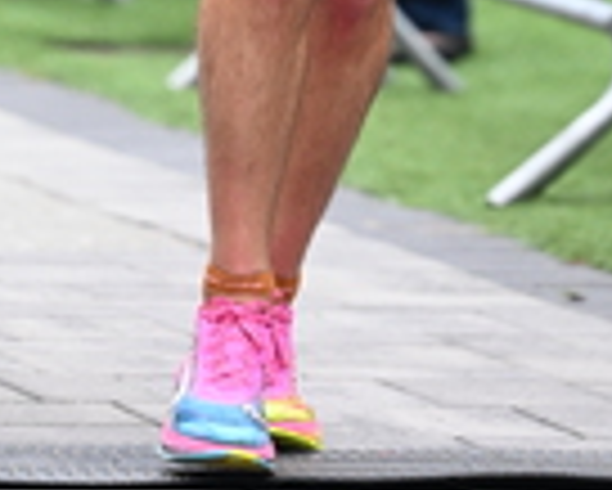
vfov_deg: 2.8
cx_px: 322
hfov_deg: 3.5
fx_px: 9987
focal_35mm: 551
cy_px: -405
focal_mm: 145
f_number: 2.8
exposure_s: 1/1250
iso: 1600
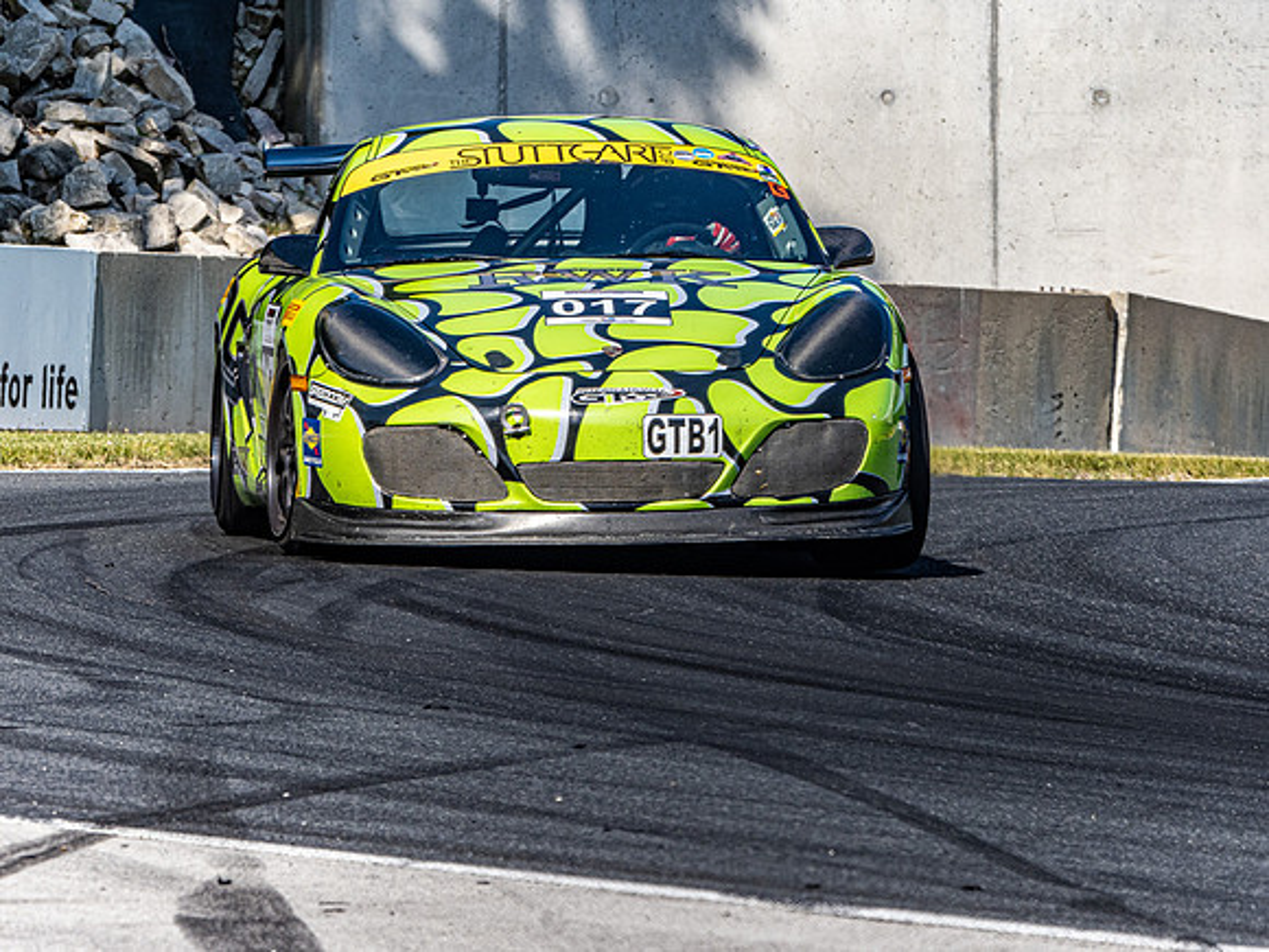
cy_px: 476
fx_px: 22032
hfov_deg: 3.3
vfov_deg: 2.5
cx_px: 634
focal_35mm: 601
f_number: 13
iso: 400
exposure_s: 1/400
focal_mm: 300
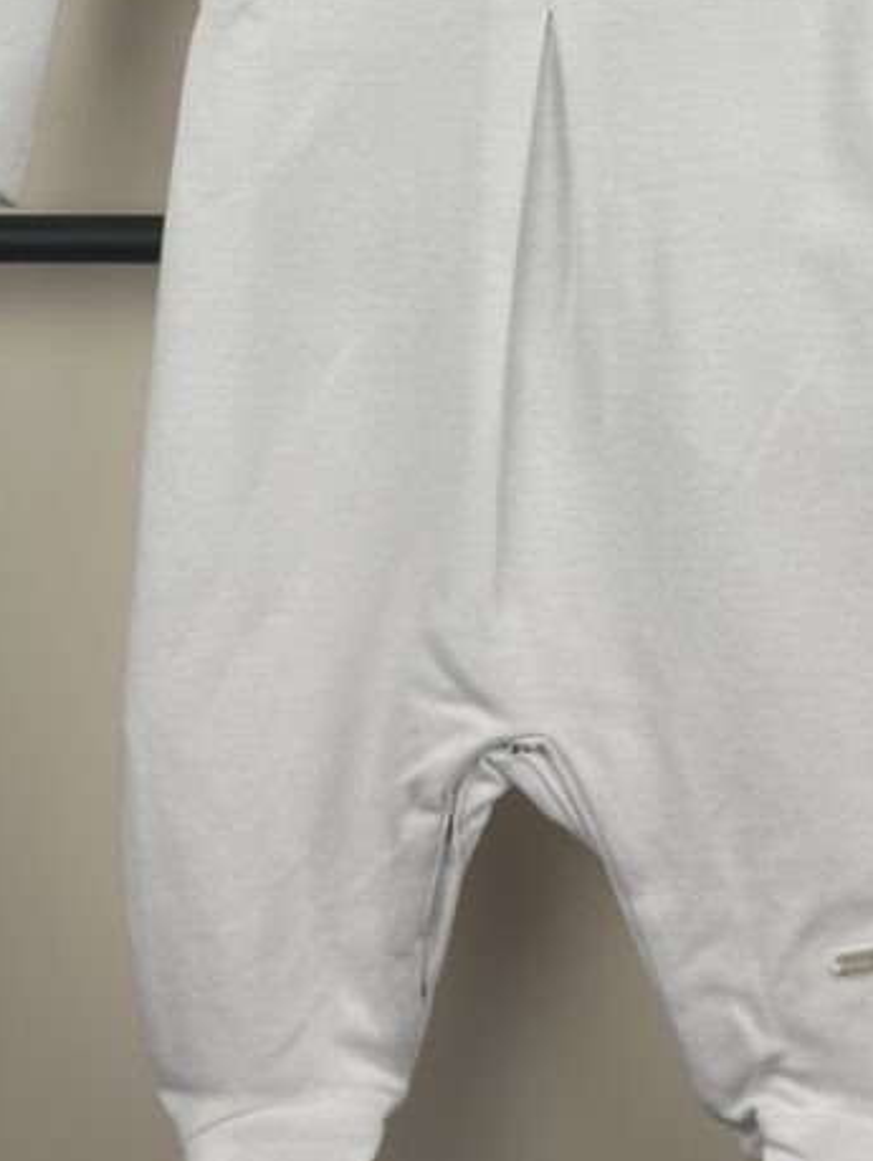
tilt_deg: -5.9
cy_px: 5
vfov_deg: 17.9
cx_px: 597
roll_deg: -0.9
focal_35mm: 107
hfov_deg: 13.8
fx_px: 3593
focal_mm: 6.86
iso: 80
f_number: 1.78
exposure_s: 1/642
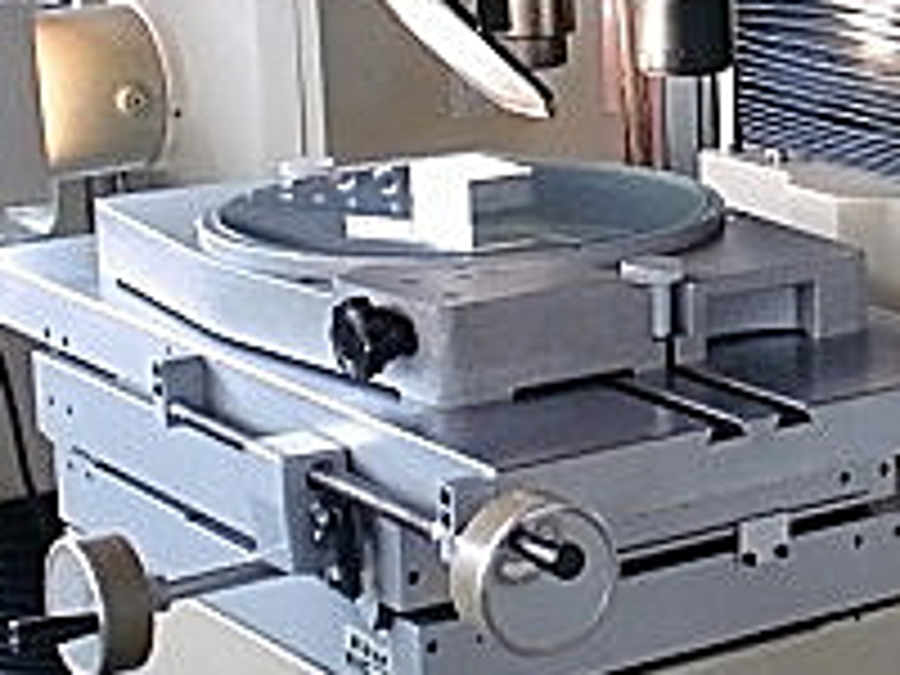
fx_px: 2912
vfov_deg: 13.2
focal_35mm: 112
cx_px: 1048
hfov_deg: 16.9
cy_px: 297
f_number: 3.1
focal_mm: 6.3
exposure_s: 1/60
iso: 320
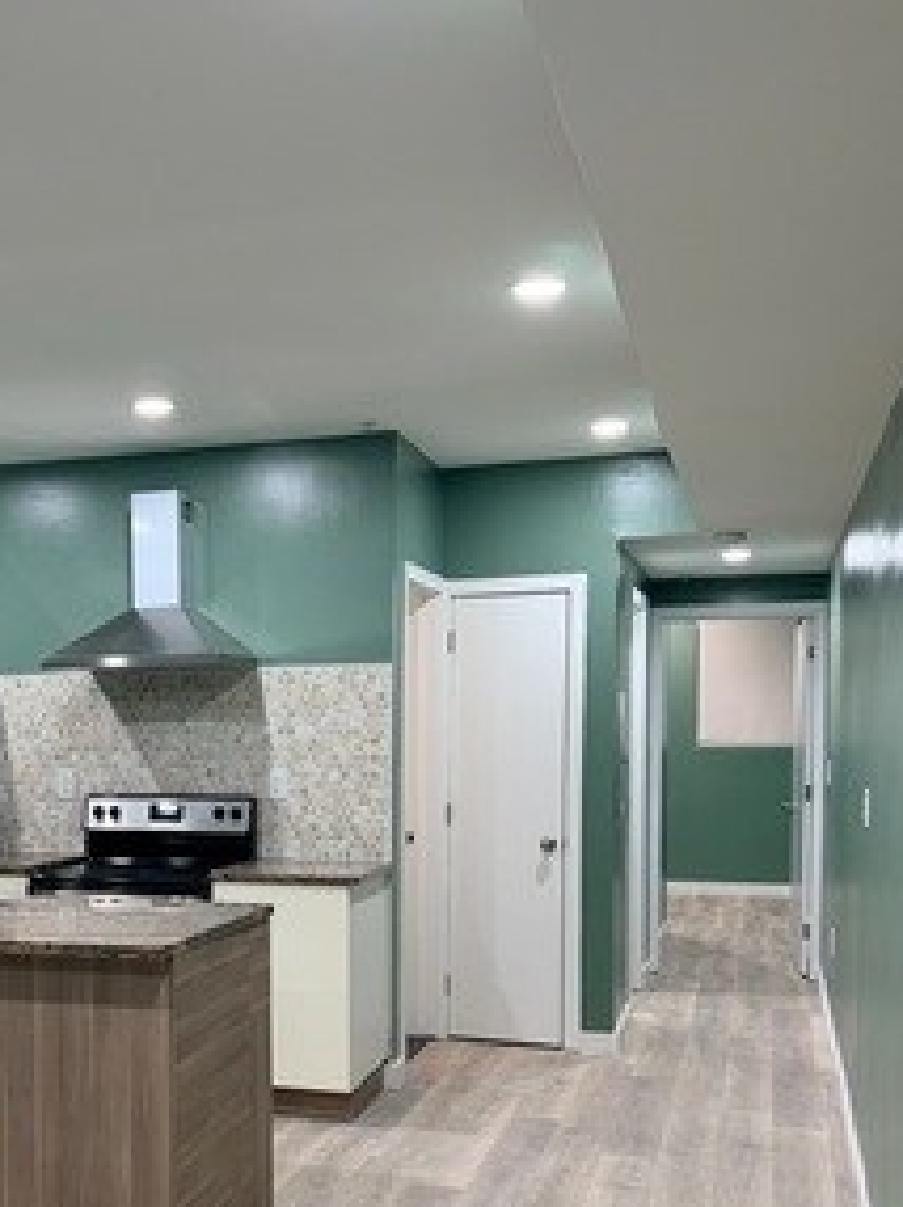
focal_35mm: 42
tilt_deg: -3.5
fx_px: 1463
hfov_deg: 33.1
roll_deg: +0.6
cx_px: 150
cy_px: 806
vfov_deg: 44.2
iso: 320
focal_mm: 6.76
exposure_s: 1/120
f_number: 1.78
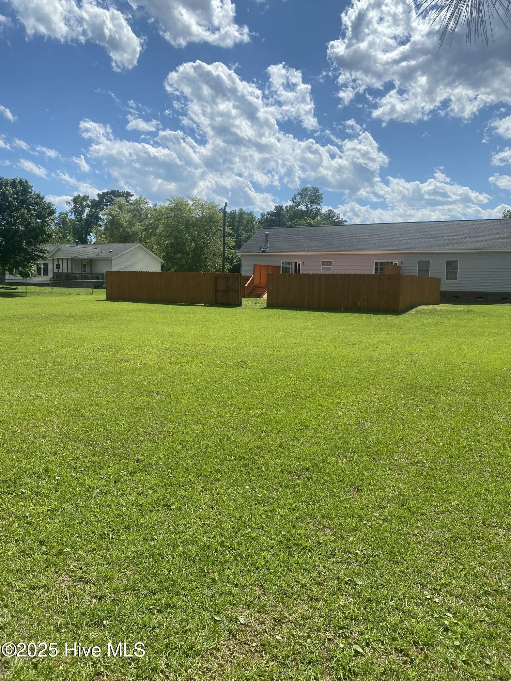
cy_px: 340
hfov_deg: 53.1
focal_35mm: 26
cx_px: 256
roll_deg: -1.6
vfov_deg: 67.3
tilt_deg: -5.2
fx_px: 512
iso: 32
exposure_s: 1/5025
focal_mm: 4.25
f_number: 1.8
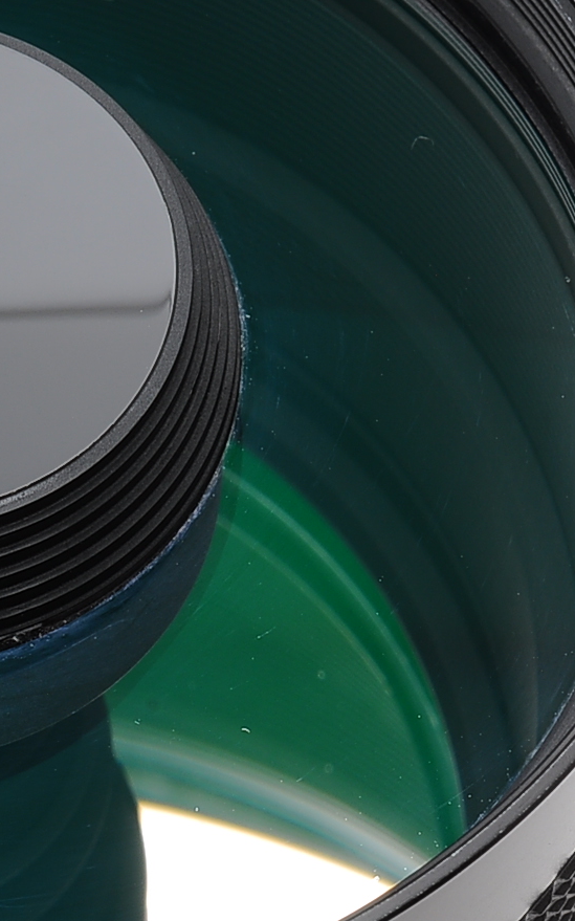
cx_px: -90
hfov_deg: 8.7
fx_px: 3738
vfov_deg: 14.0
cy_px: 417
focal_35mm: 149
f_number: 22
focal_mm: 40
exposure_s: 1/100
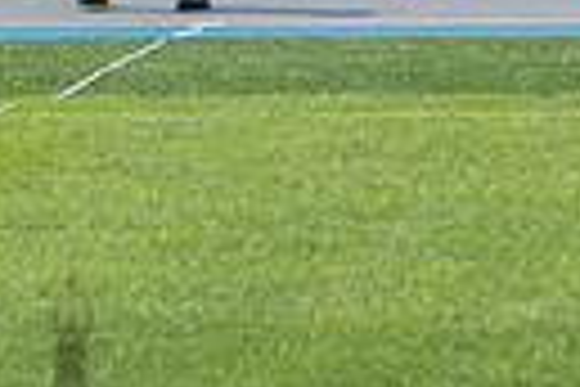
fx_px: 9086
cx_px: 67
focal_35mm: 564
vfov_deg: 2.4
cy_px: -92
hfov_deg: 3.7
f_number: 5
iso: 160
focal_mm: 125
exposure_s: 1/1000
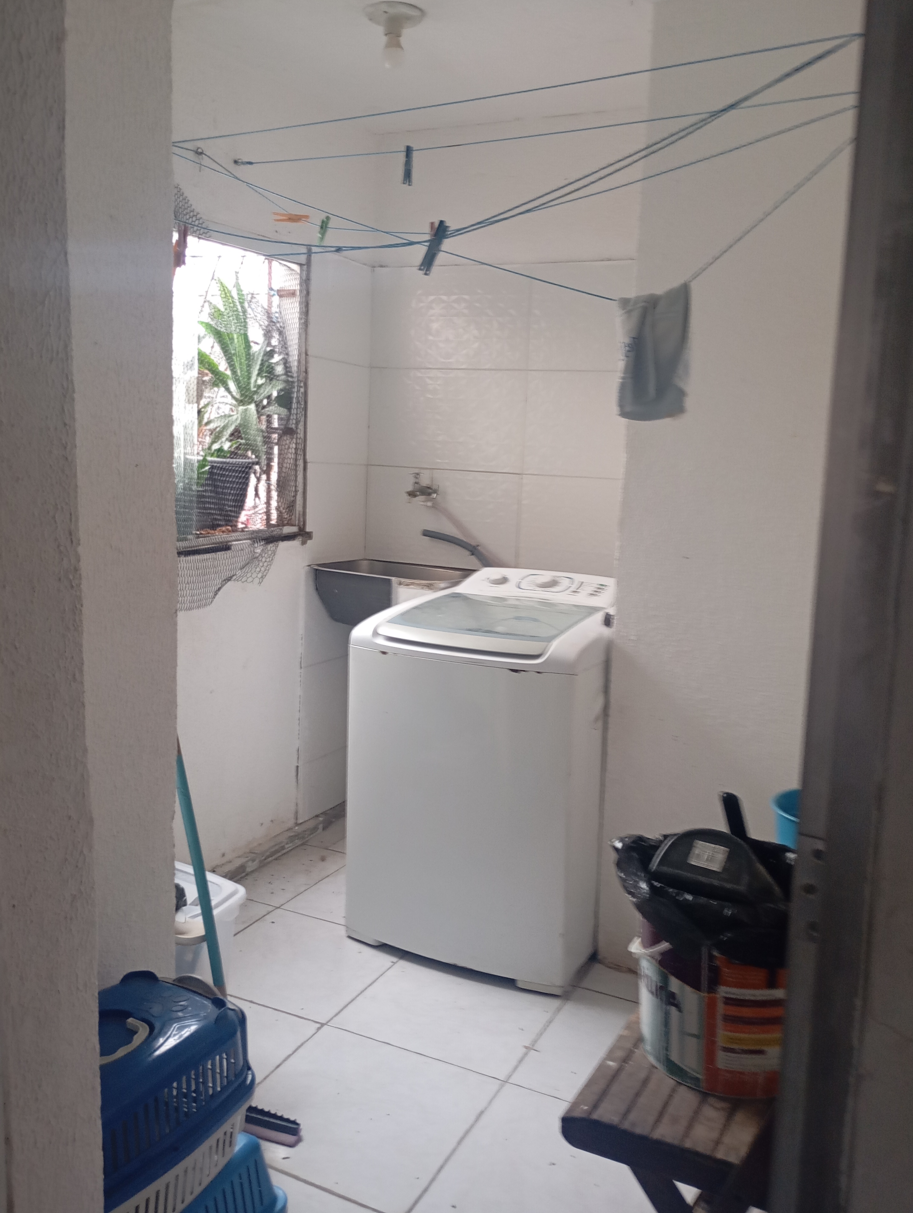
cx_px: 432
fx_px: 1052
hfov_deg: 46.9
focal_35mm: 30
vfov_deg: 59.9
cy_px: 591
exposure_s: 1/30
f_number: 1.8
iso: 891
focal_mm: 4.27
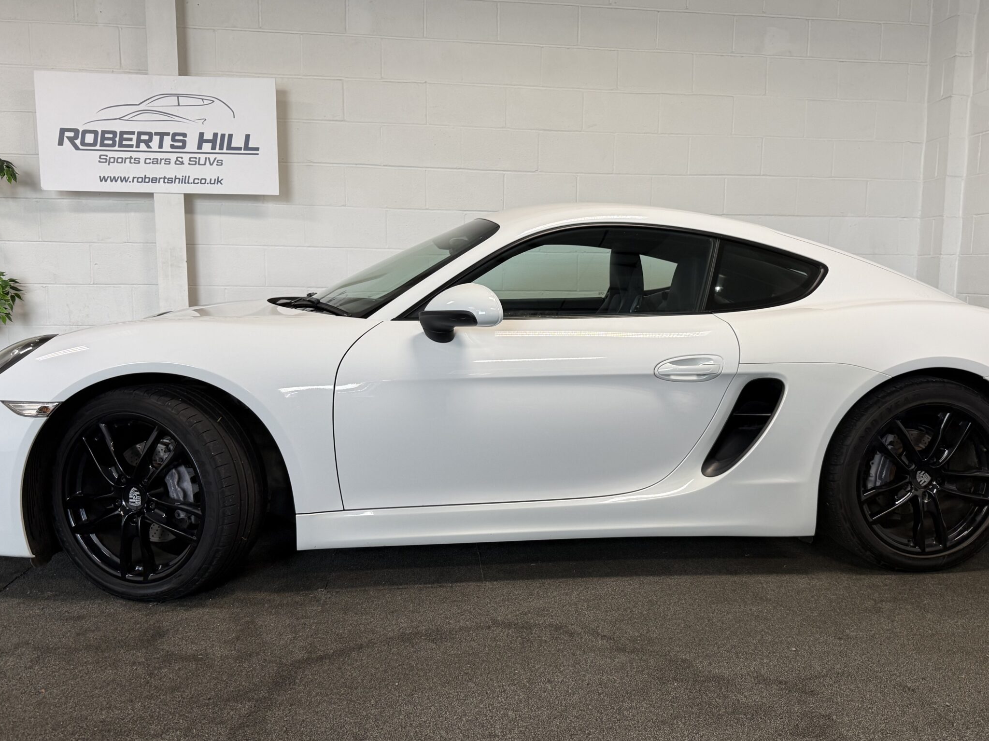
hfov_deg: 59.9
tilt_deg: -7.0
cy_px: 383
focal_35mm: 30
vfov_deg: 46.8
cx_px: 541
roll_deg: +0.0
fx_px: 857
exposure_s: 1/100
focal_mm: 6.76
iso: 100
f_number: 1.78
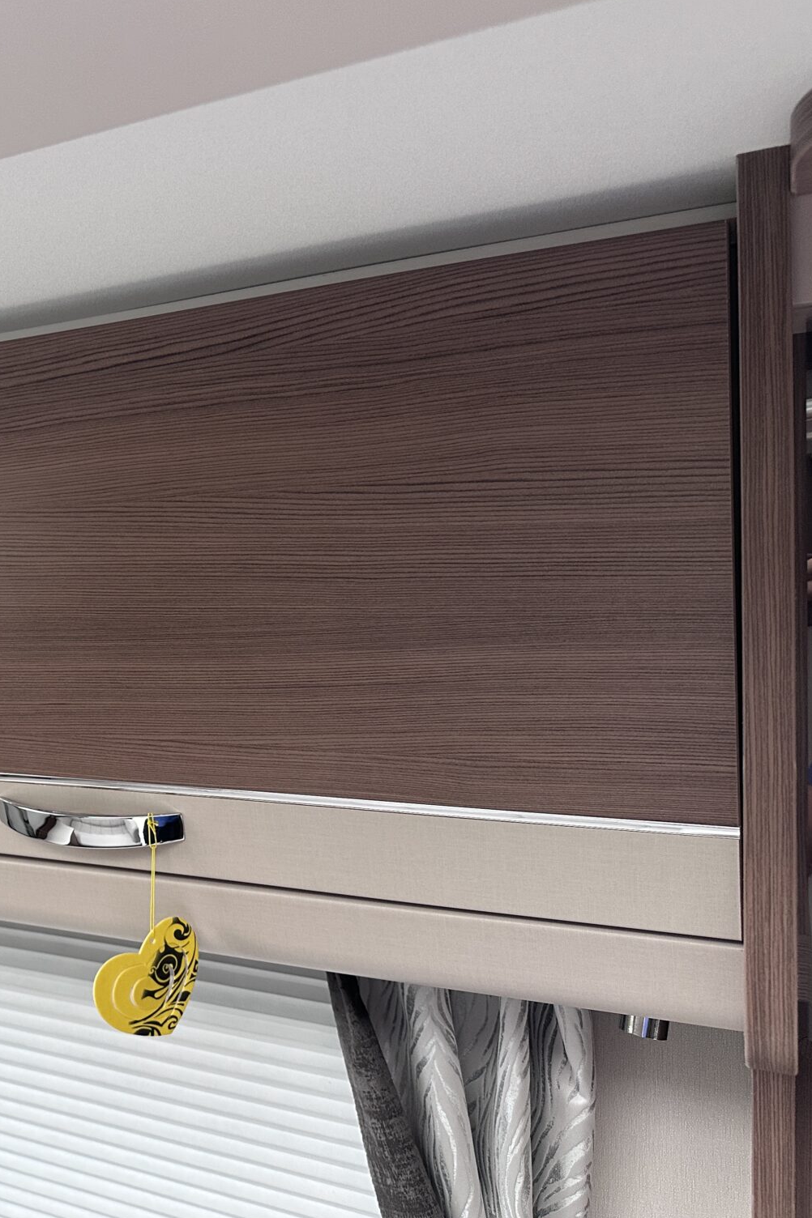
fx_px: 1151
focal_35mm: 34
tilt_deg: -1.6
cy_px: 611
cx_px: 31
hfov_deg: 35.7
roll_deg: -0.2
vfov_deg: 55.8
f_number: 1.78
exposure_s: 1/76
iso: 250
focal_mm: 6.86
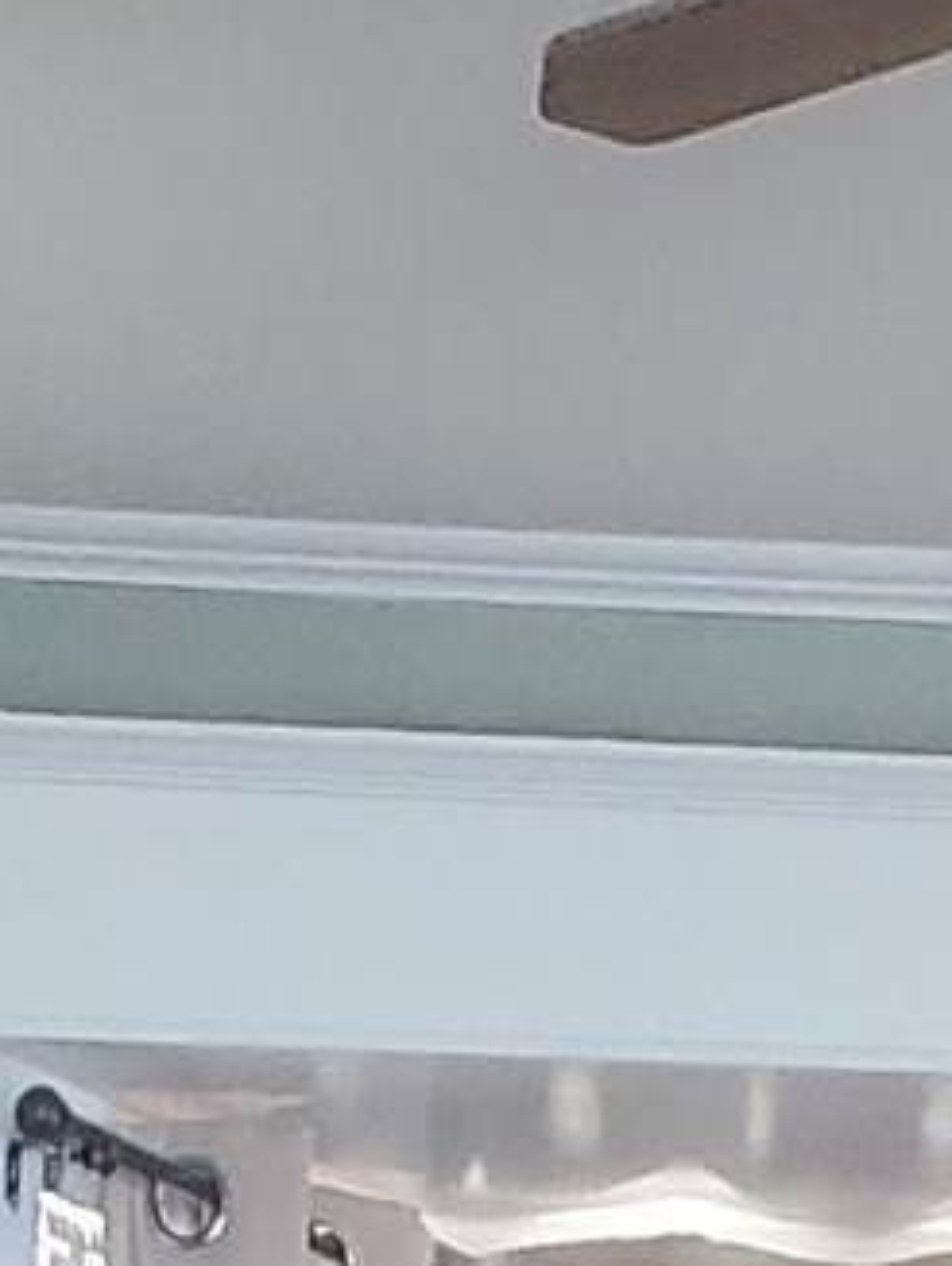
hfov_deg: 8.1
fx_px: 6697
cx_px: 54
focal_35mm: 183
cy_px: 4359
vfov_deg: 8.3
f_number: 2.4
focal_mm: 4.3
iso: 640
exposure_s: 1/40
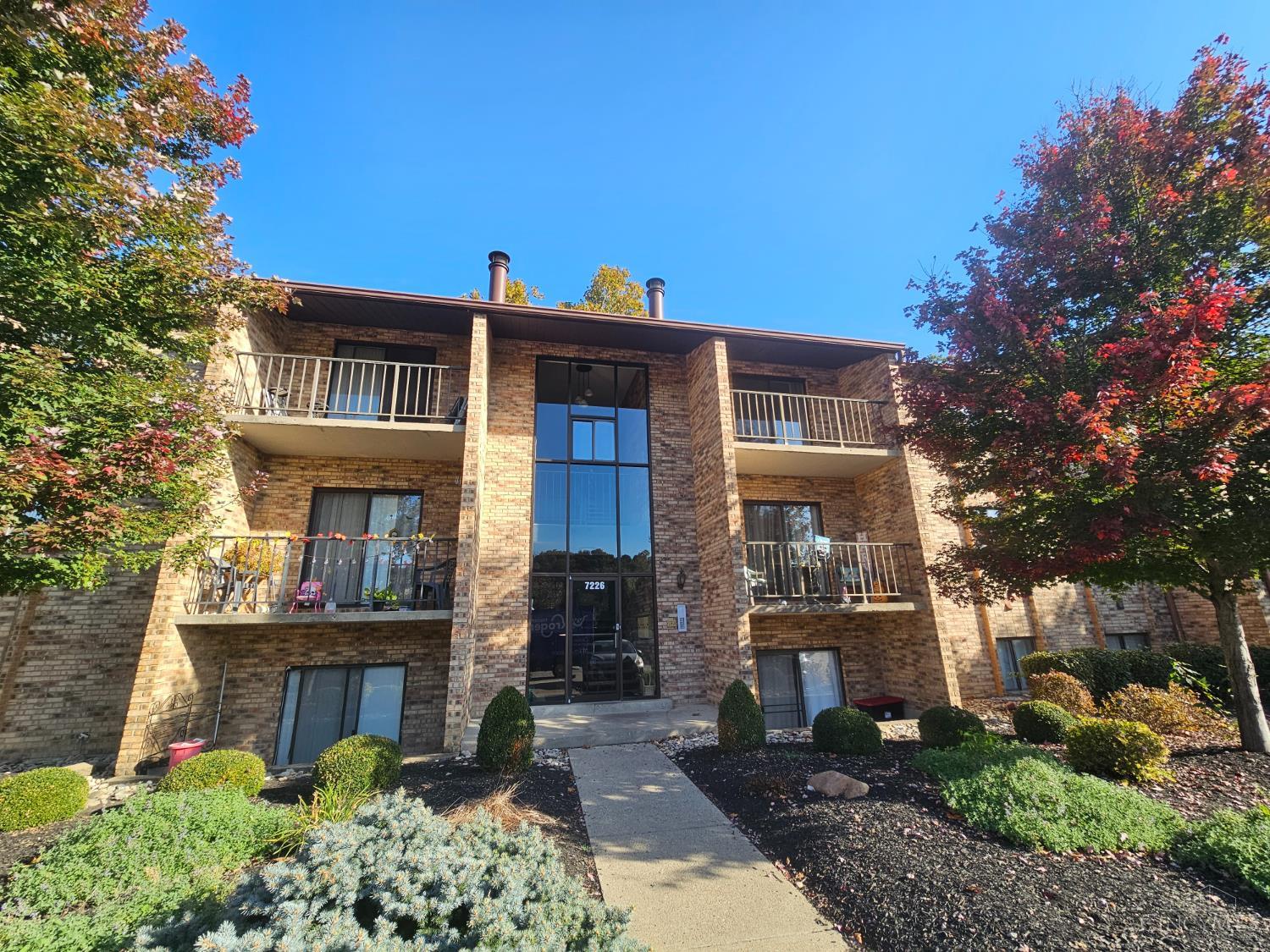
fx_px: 477
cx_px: 635
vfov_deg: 89.9
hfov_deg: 106.2
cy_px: 476
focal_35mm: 13
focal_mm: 2.2
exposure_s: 1/664
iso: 50
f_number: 2.2
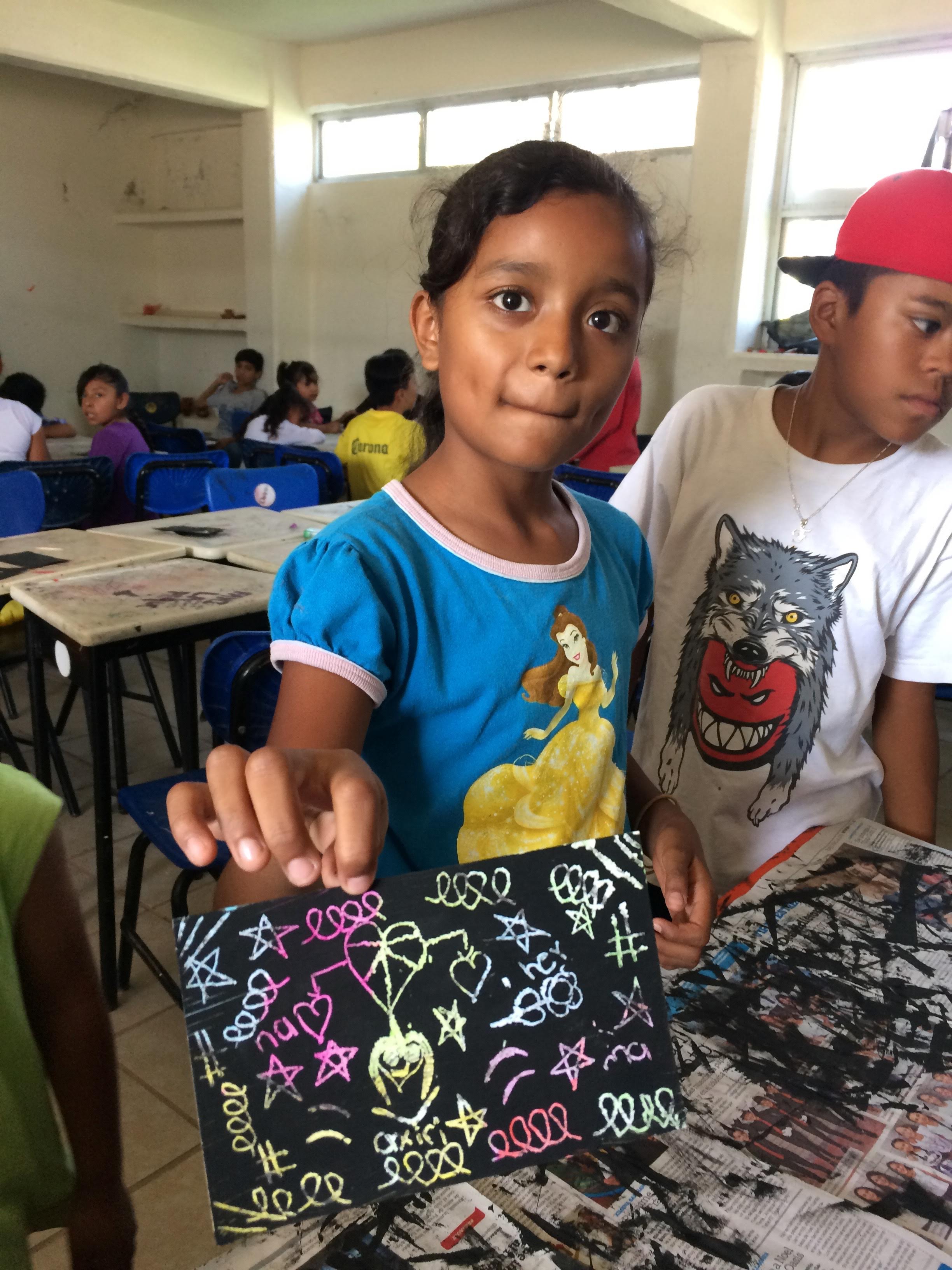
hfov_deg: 48.2
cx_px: 476
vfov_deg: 61.7
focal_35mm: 29
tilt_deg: -18.5
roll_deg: -1.6
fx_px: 1063
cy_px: 635
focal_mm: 4.15
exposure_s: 1/30
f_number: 2.2
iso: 125
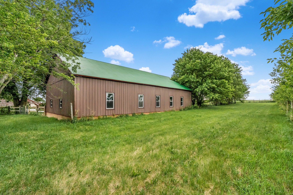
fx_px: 130
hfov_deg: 96.7
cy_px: 98
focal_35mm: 16
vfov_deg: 73.7
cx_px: 146
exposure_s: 1/640
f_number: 9
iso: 6400
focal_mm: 16
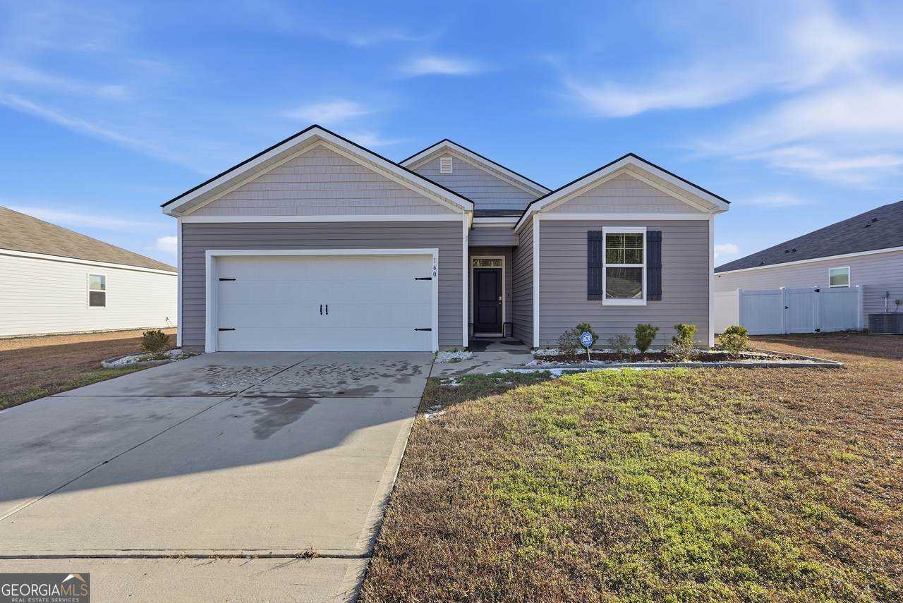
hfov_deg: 96.7
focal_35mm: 16
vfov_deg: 73.8
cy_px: 302
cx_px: 452
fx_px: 402
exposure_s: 1/1600
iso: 320
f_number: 9
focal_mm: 16
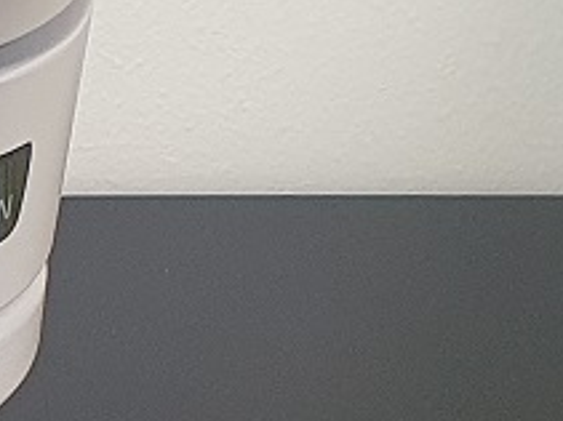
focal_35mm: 199
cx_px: -548
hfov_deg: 9.3
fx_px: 3235
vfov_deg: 7.4
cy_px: 562
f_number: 2.4
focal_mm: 4.32
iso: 200
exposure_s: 1/60
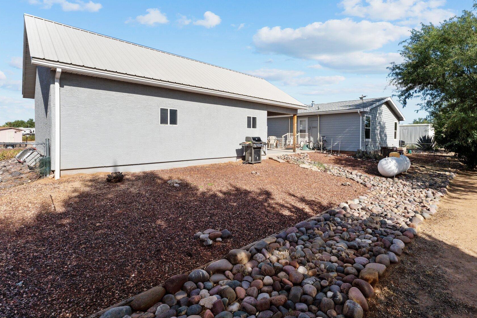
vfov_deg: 70.3
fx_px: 225
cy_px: 149
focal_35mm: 17
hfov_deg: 92.1
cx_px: 286
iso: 400
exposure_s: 1/5000
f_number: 8
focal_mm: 14
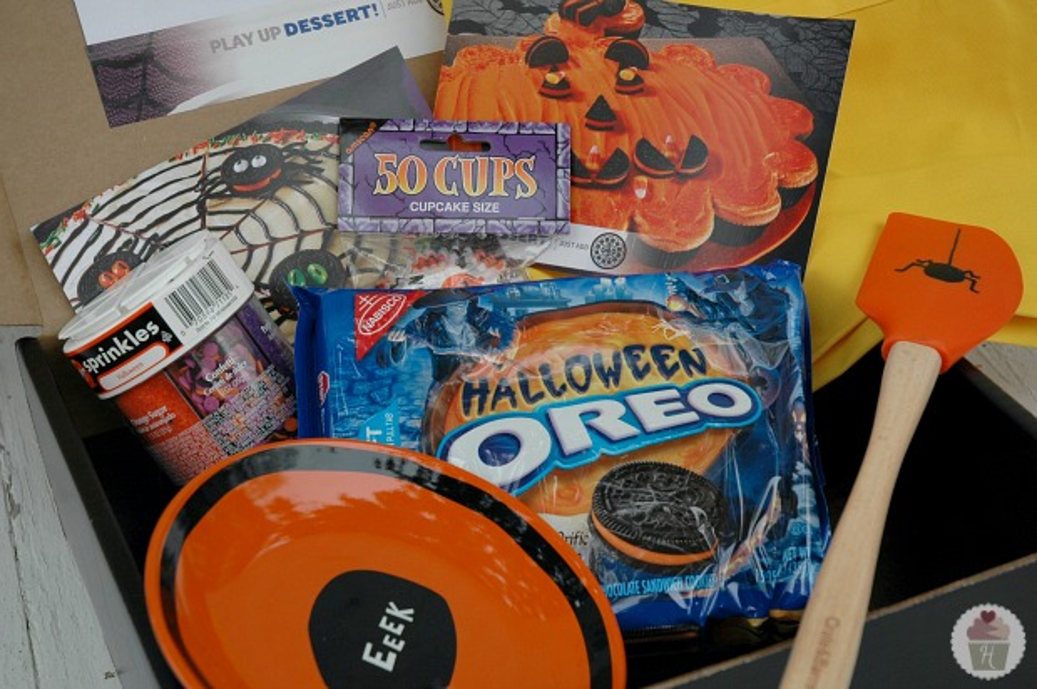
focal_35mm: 72
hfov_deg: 28.1
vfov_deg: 18.9
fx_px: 2072
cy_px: 344
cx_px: 518
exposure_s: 1/160
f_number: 6.3
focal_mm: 48
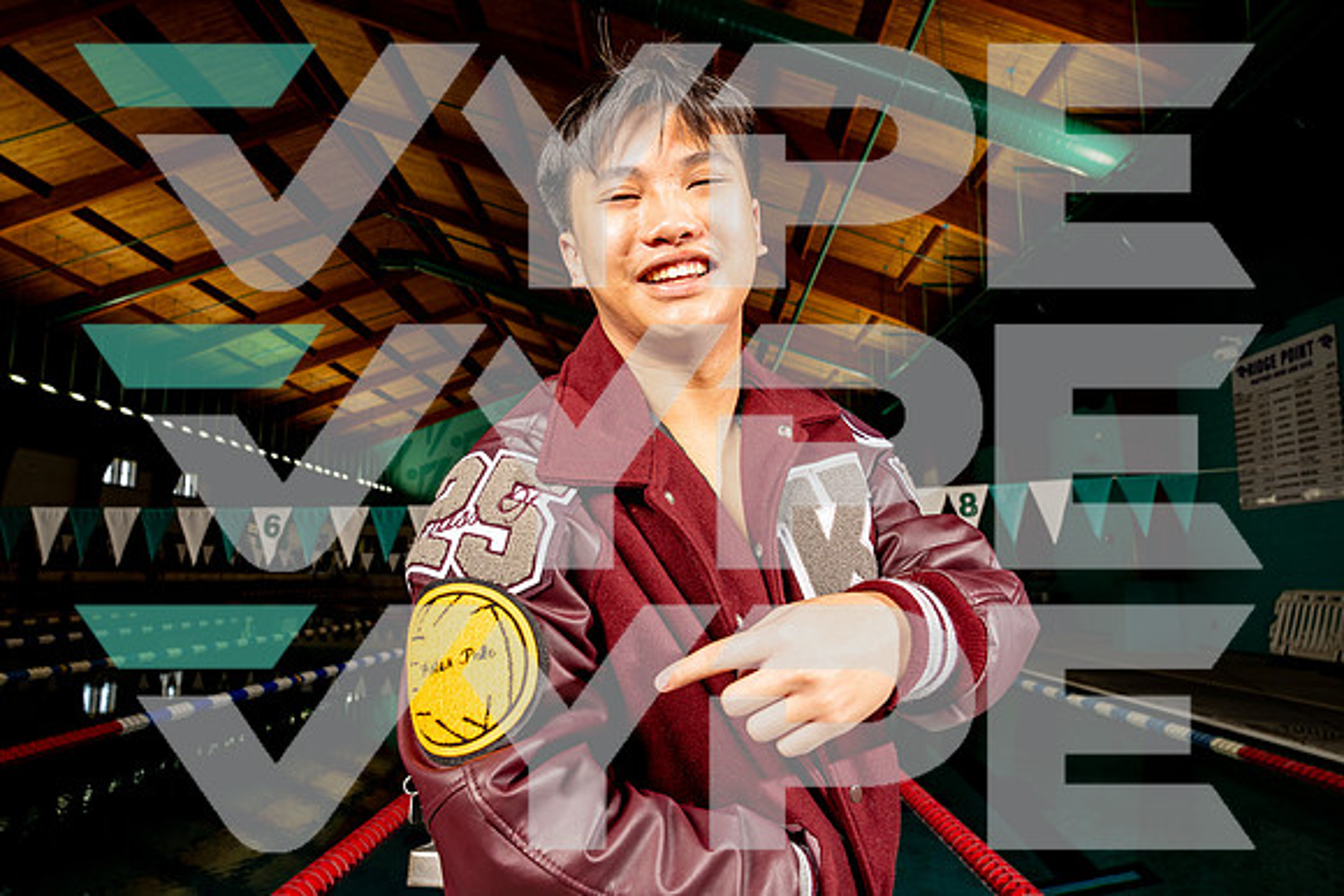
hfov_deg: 73.7
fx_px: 896
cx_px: 672
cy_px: 448
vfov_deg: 53.2
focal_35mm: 24
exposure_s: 1/125
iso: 400
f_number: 7.1
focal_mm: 24
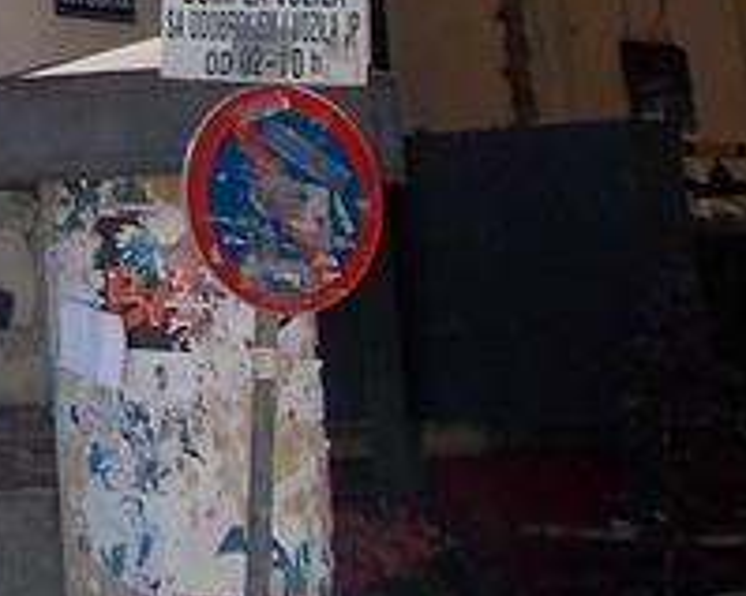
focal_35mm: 114
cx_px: -600
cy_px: -424
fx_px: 2516
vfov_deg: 12.5
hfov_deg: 14.7
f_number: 3.3
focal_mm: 4.1
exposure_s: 1/500
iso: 80
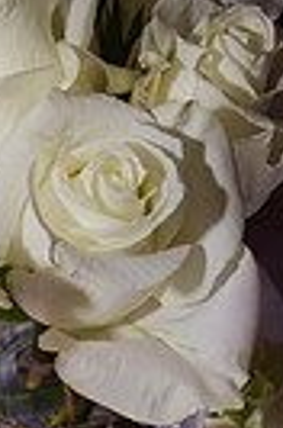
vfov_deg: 15.1
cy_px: 492
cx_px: 42
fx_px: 1565
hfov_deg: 10.3
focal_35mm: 132
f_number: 5.6
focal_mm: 26
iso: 400
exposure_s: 1/60
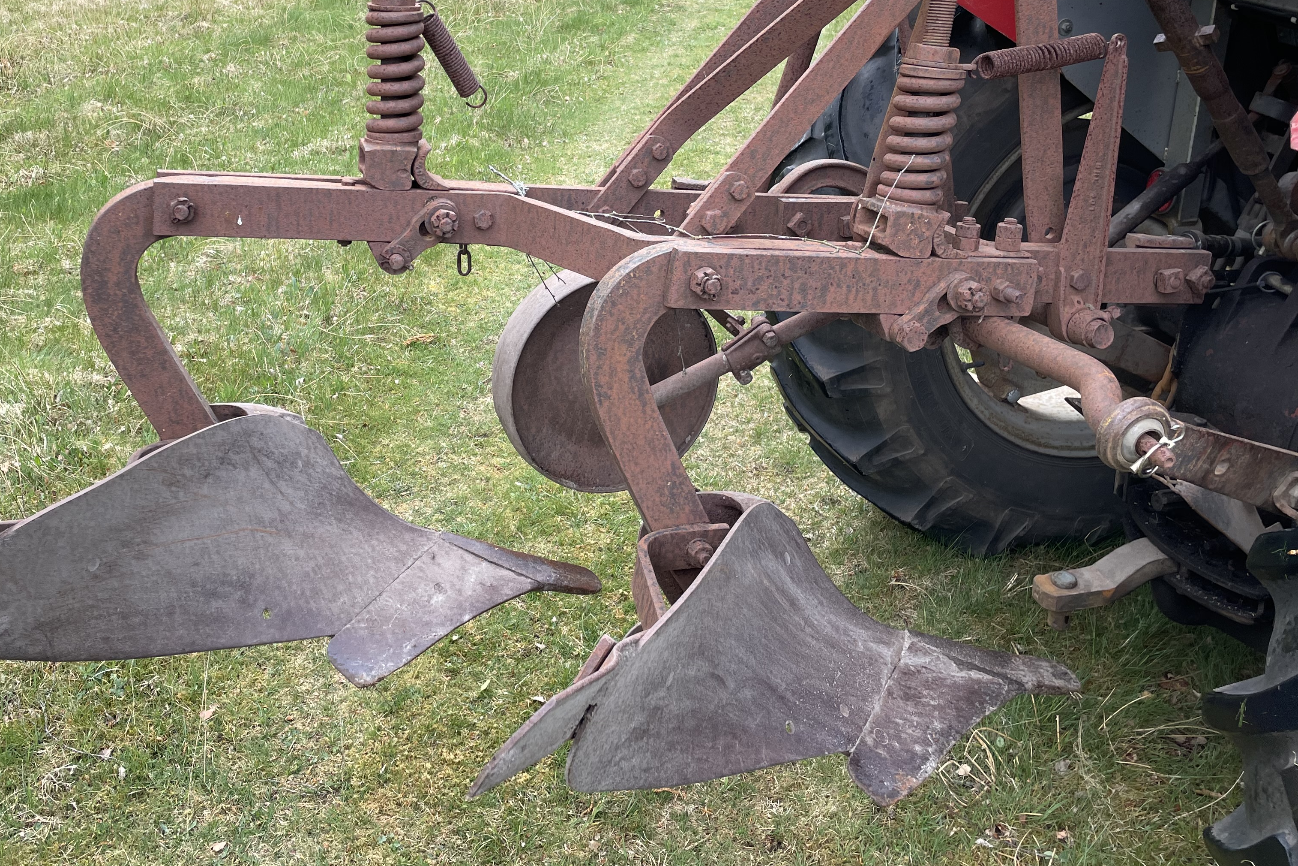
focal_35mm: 36
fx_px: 1298
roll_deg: +3.4
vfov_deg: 36.4
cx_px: 537
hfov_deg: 52.9
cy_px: 266
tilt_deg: -15.7
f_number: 1.6
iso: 32
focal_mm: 4.2
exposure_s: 1/313
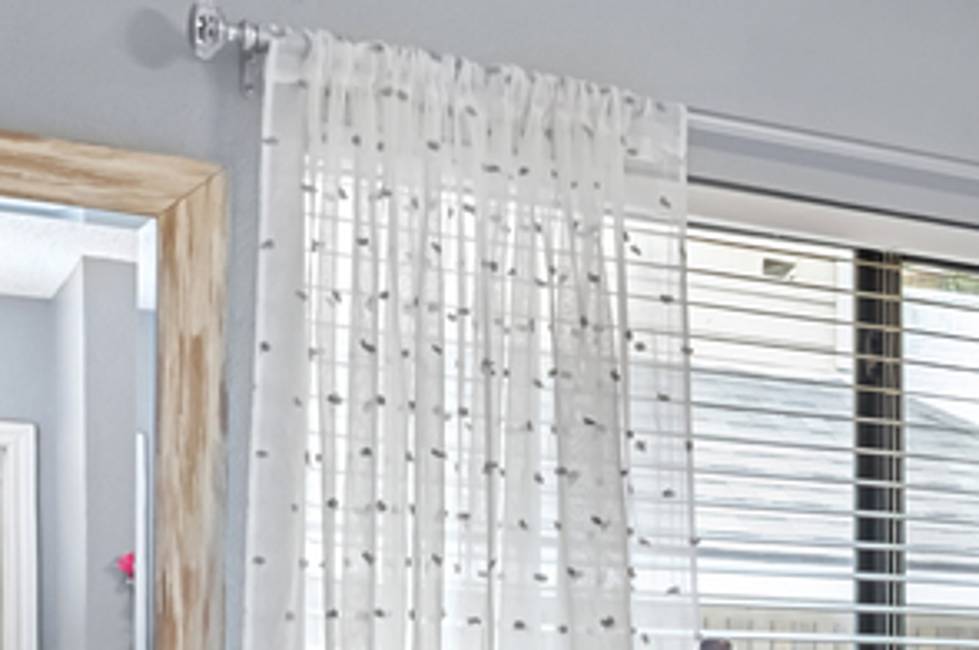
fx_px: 2092
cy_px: 766
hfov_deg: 21.0
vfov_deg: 17.0
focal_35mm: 77
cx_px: 1580
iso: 500
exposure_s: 1/6
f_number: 7.1
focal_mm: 9
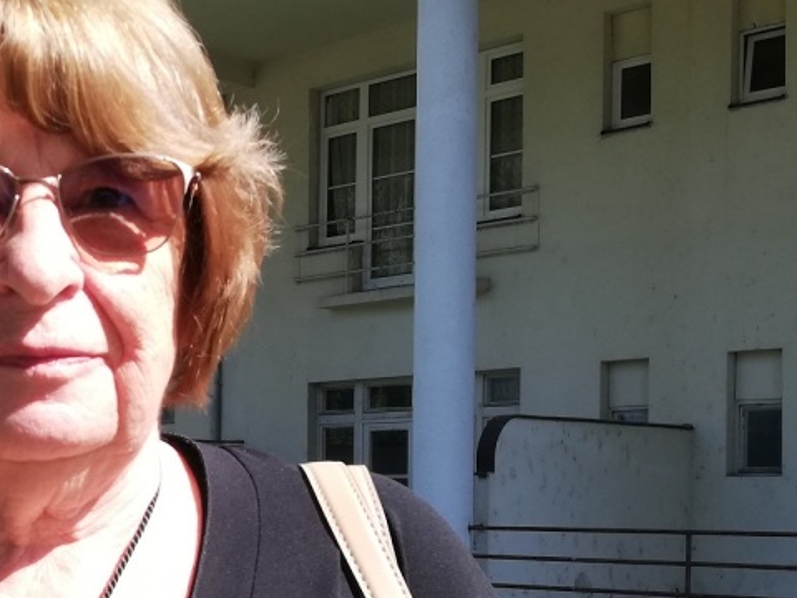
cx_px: 18
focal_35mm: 65
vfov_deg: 22.0
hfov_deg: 28.2
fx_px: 1497
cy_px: 547
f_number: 2.2
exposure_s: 1/385
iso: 50
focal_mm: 3.81
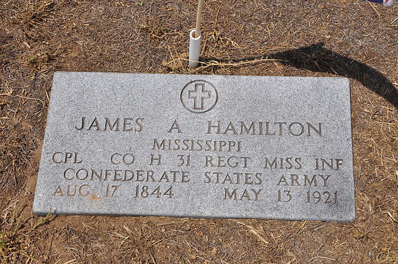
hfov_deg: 31.9
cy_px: 132
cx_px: 199
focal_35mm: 63
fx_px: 696
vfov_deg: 21.5
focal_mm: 42
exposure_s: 1/200
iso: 200
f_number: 14
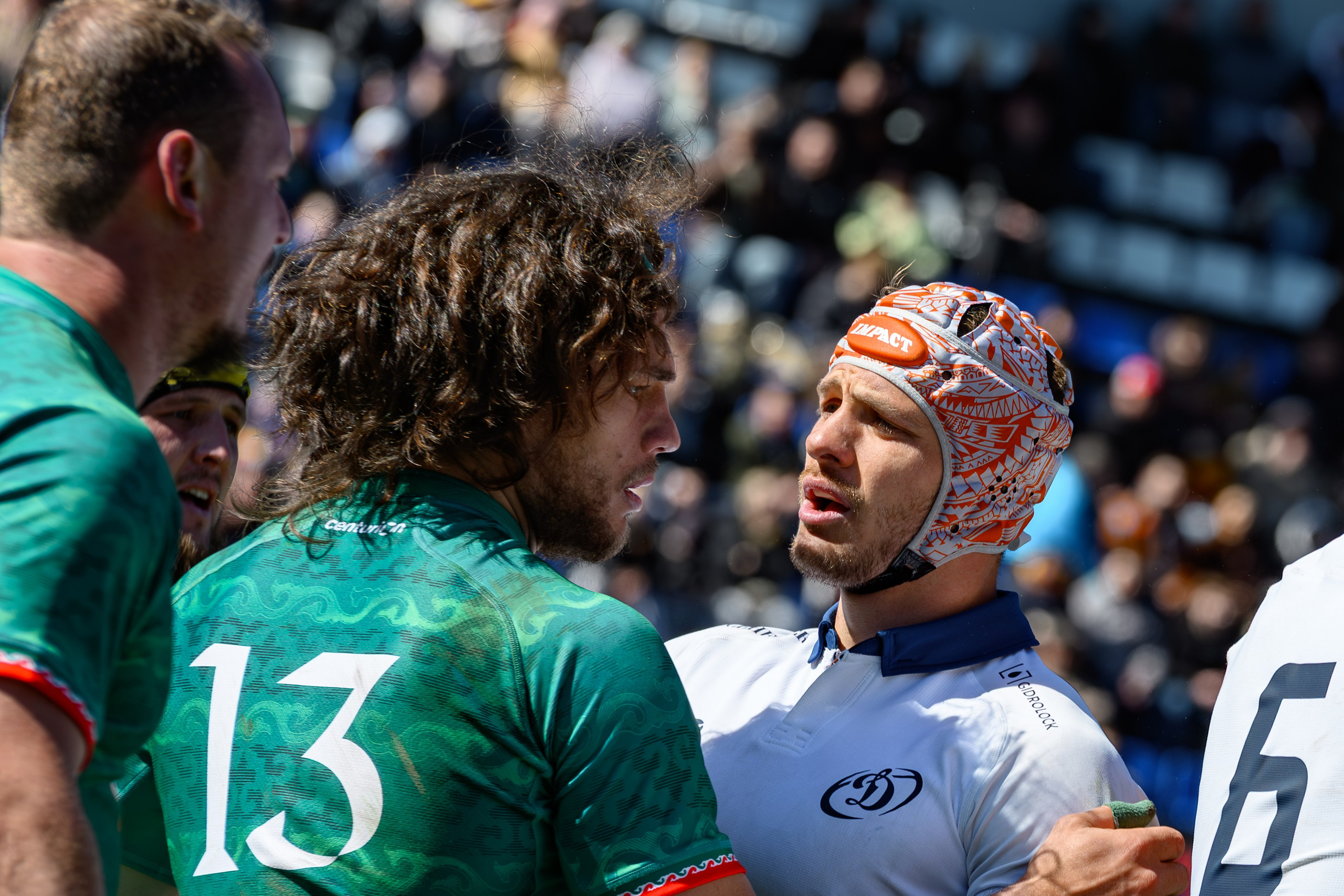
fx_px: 13857
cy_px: 638
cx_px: 1033
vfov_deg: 3.7
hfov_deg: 5.5
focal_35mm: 371
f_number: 5.6
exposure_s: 1/1250
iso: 160
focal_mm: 200
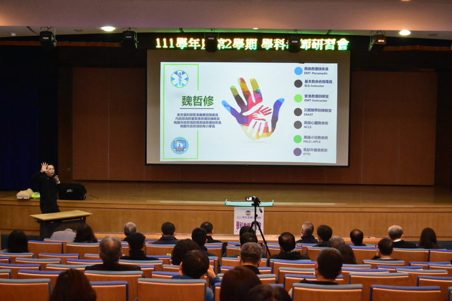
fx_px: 866
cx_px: 226
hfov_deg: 29.2
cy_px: 150
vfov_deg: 19.7
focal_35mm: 69
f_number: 5.3
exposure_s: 1/125
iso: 8000
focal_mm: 46
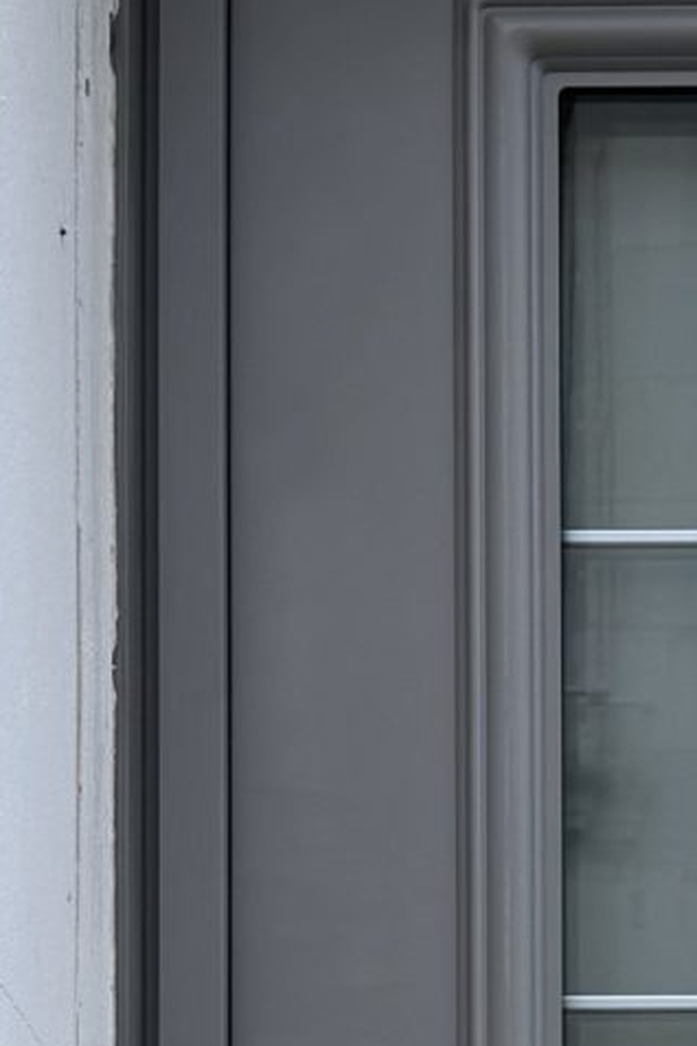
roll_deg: +0.2
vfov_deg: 14.5
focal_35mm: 134
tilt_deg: +3.8
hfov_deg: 9.9
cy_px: 1465
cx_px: 1065
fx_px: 3891
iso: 64
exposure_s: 1/121
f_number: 1.78
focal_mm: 6.76
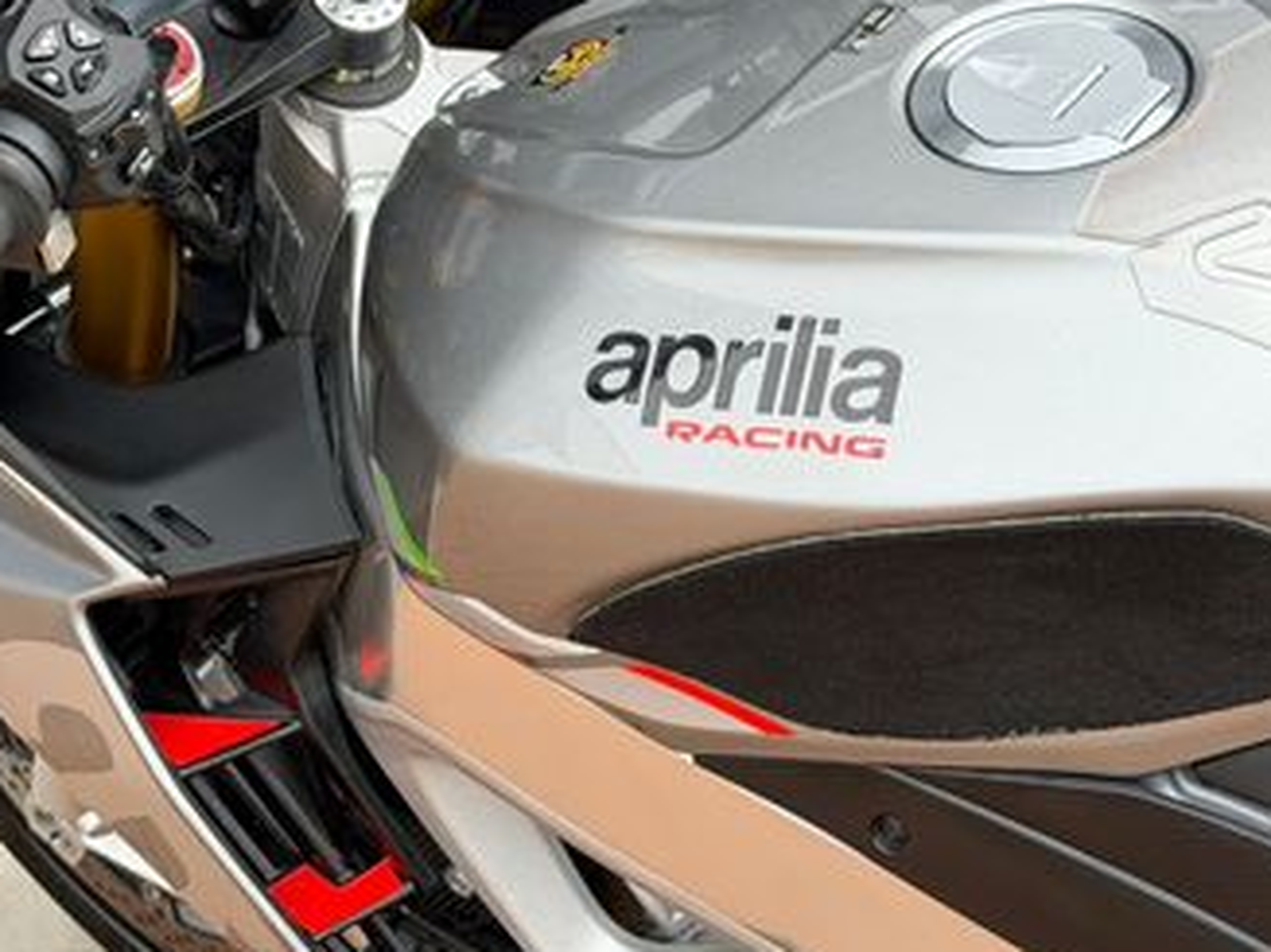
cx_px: 548
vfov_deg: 15.6
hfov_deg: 20.9
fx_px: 3450
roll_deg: +1.5
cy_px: 225
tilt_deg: -23.7
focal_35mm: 94
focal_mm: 6.76
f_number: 1.78
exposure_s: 1/865
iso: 64
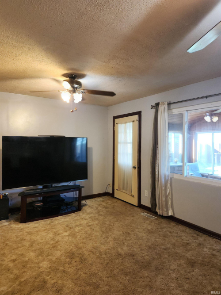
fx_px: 196
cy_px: 148
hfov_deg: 58.9
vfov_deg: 73.9
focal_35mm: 23
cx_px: 110
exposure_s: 1/60
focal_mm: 5.4
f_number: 1.8
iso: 200
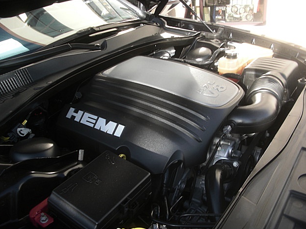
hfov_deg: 50.1
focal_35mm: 37
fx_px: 327
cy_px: 116
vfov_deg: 38.7
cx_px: 153
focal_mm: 6.3
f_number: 2.8
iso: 50
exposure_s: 1/125
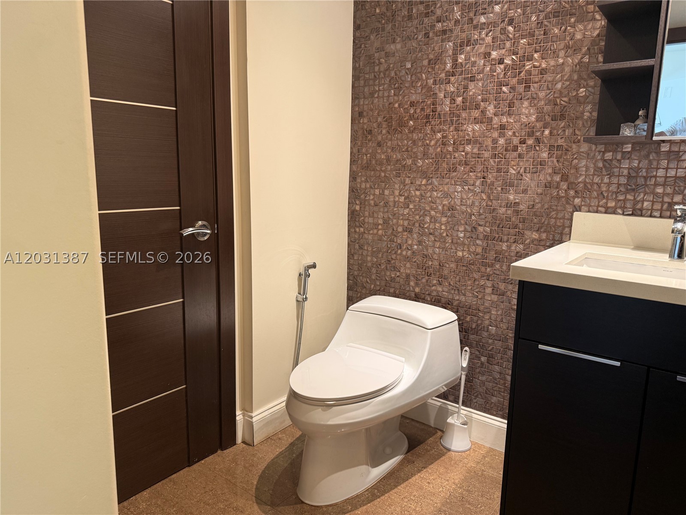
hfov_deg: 71.6
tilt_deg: -10.3
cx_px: 343
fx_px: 476
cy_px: 258
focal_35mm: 24
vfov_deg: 56.8
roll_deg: -1.5
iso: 200
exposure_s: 1/60
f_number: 1.78
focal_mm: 6.76
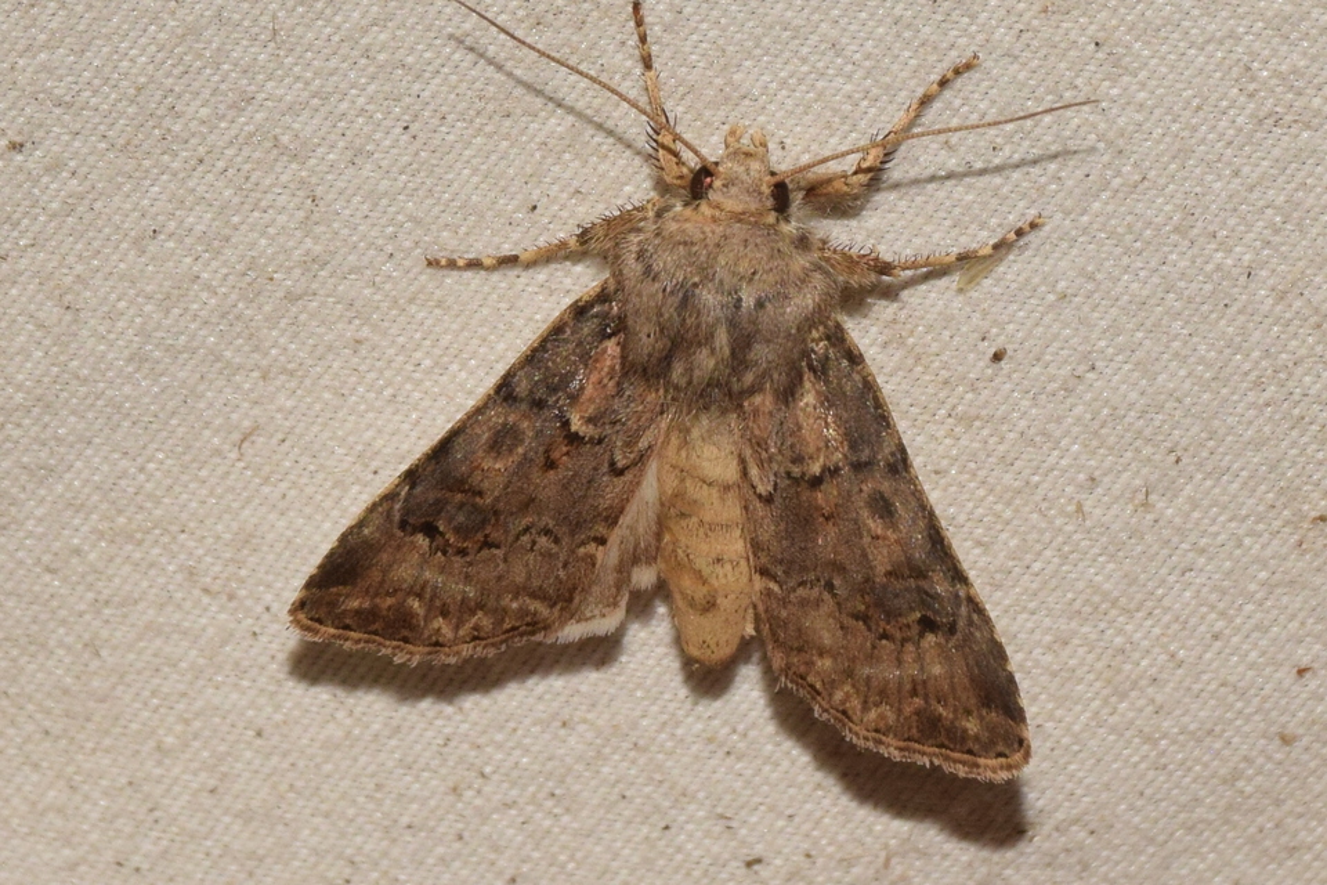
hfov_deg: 9.8
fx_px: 7740
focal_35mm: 210
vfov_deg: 6.5
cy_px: 442
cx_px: 664
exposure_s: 1/160
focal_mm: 140
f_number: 14
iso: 500
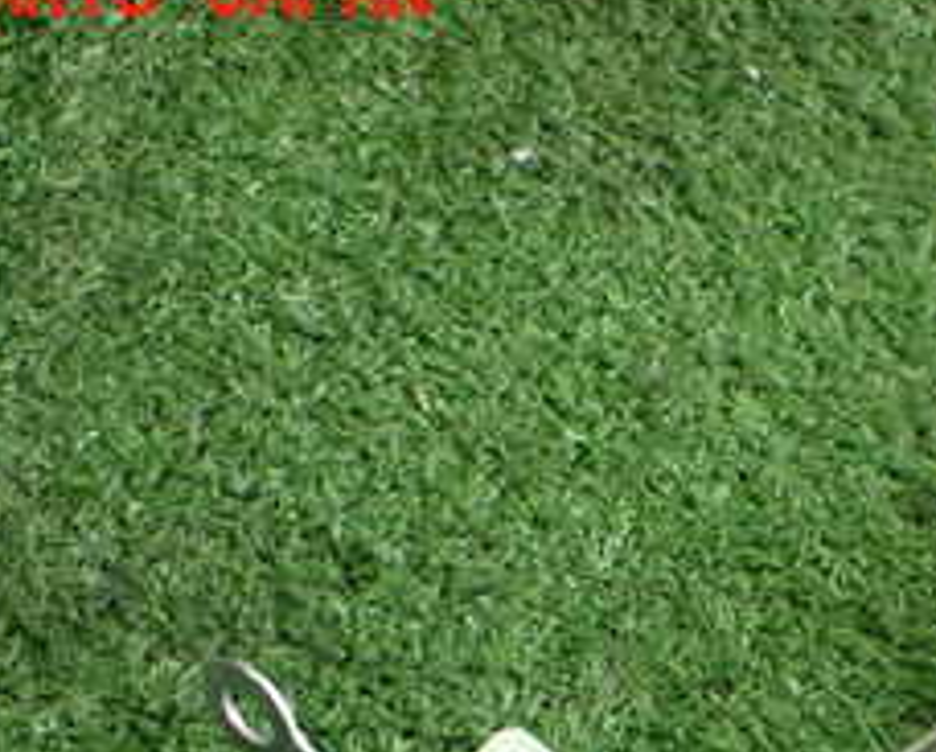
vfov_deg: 19.0
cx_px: 915
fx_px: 2136
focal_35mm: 77
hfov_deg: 23.8
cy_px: 863
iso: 800
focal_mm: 5.4
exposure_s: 1/100
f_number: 2.3
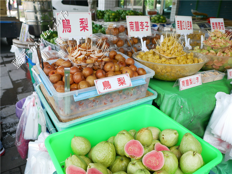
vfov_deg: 46.8
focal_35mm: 30
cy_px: 87
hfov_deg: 60.0
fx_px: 201
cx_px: 116
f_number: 2.2
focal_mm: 15
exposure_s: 1/160
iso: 200
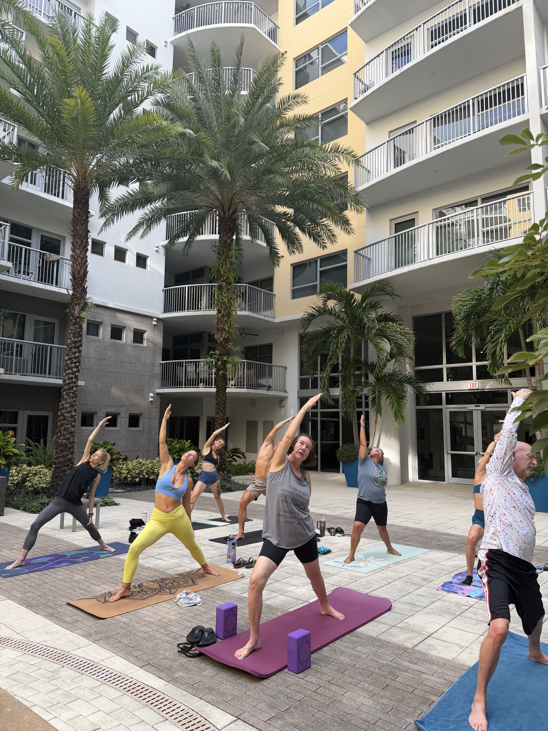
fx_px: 507
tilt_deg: +7.6
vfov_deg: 71.6
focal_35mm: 24
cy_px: 366
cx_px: 274
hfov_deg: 56.8
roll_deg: -0.5
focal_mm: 6.76
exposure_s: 1/332
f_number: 1.78
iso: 80
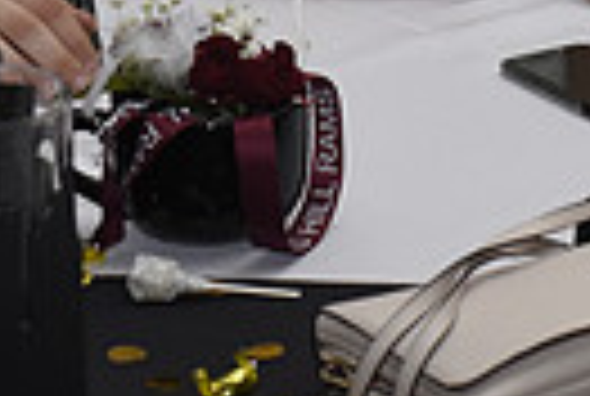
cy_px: -434
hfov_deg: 9.1
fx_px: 3630
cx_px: 784
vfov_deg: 6.1
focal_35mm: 221
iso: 2500
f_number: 5
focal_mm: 50
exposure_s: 1/200
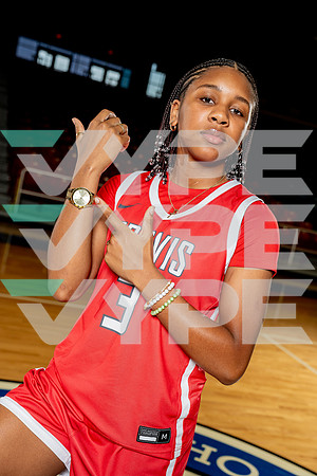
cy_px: 238
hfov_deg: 29.9
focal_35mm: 45
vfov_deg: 43.6
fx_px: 594
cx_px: 158
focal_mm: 45
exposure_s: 1/250
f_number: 4.5
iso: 640
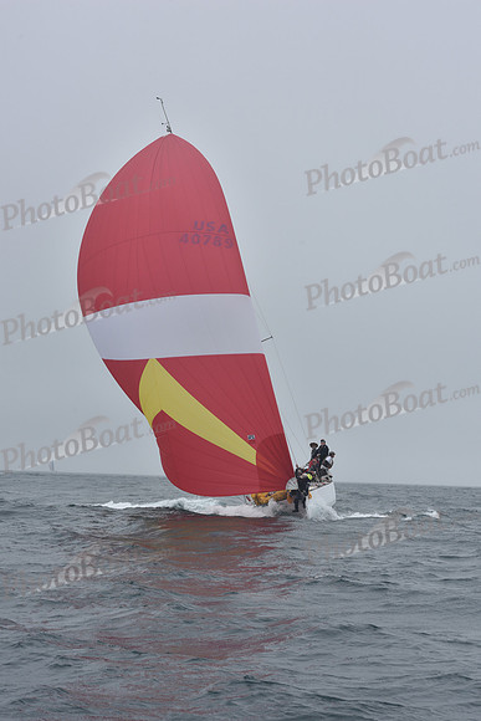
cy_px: 360
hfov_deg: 17.1
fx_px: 1602
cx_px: 240
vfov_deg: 25.4
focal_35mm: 80
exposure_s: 1/800
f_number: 10
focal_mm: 80
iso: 250
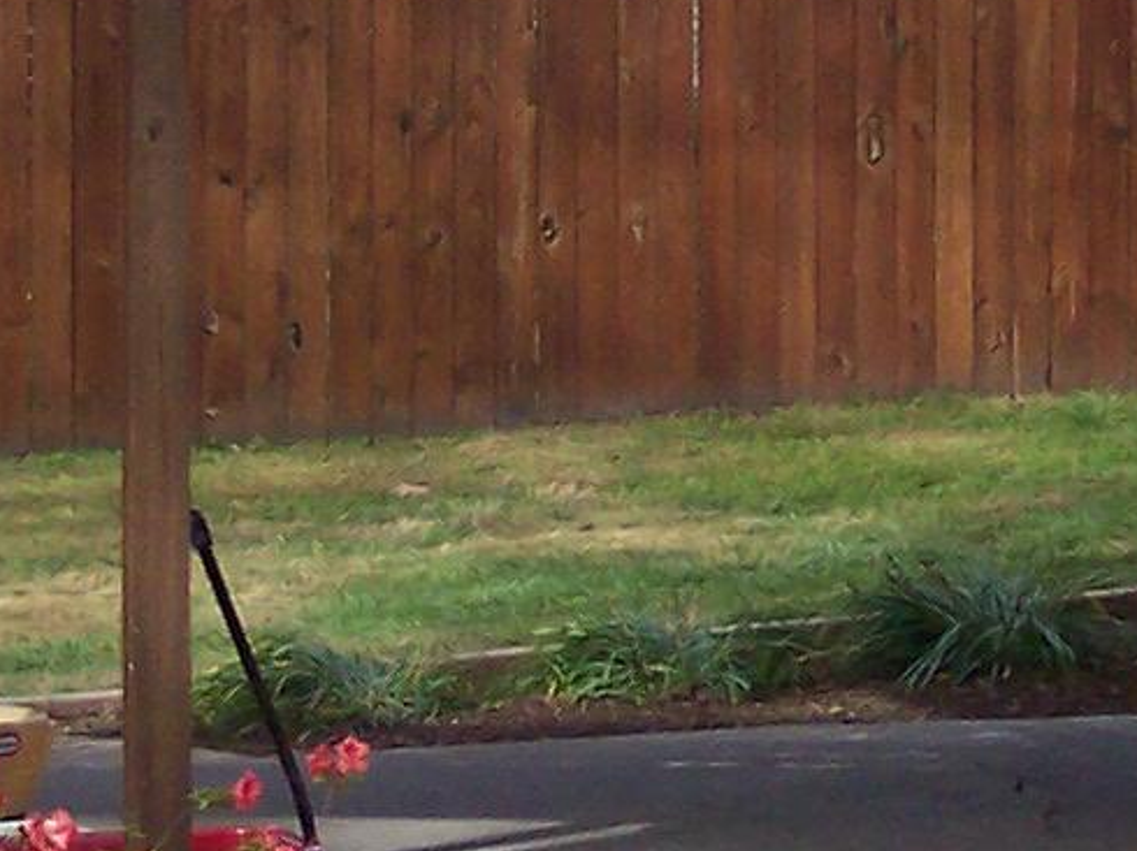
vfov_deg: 7.3
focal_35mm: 200
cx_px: 1299
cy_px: -281
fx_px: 6566
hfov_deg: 9.8
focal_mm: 8
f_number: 2.8
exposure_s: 1/700
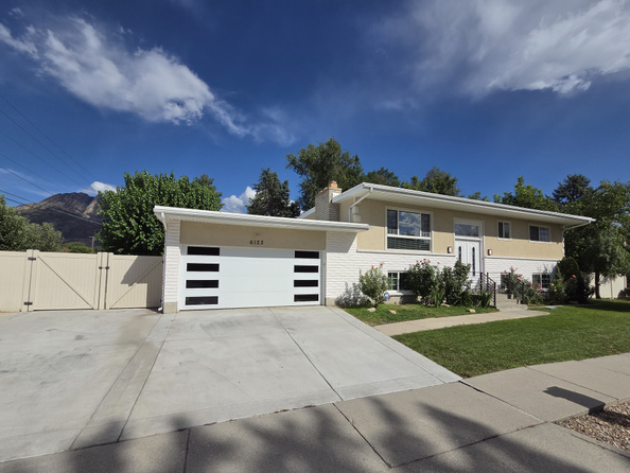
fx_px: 255
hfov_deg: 102.0
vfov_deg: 85.6
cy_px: 253
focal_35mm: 14
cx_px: 327
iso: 100
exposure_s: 1/7119
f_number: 2.2
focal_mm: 2.2
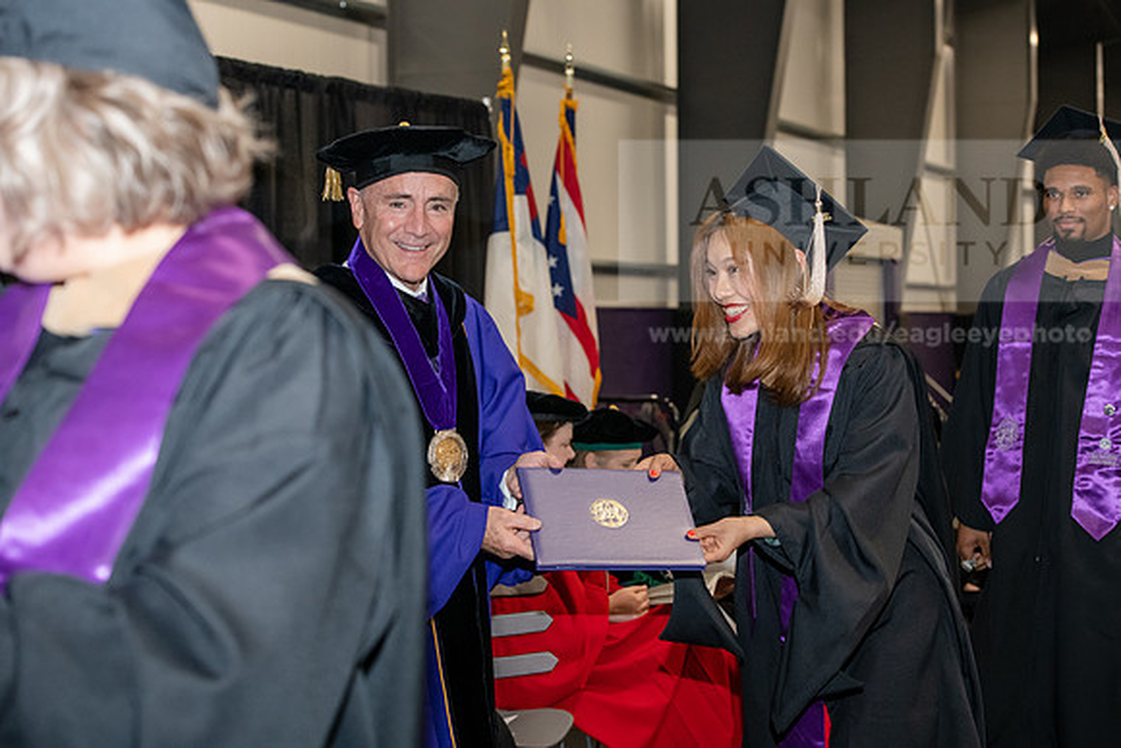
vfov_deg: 19.5
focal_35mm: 70
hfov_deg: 28.8
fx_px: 2180
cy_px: 374
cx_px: 560
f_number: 5.6
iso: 2500
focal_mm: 70
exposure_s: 1/200
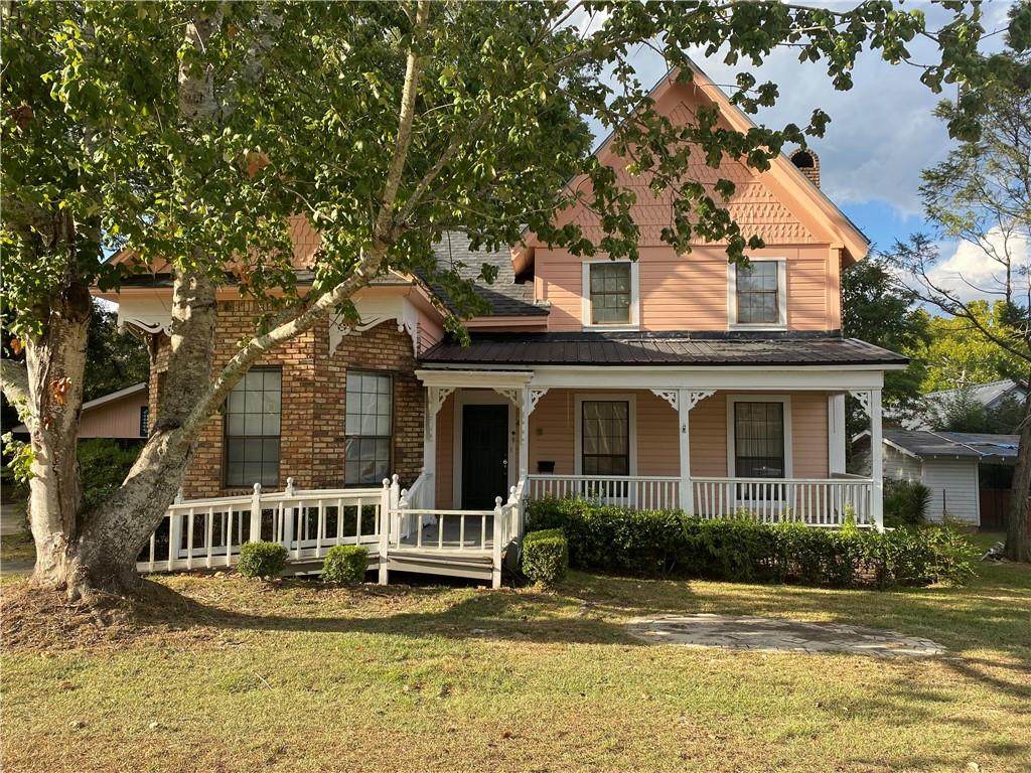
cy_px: 386
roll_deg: +0.0
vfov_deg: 53.1
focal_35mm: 26
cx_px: 516
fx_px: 774
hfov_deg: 67.3
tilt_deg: +4.2
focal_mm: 4.25
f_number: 1.8
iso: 32
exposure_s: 1/788
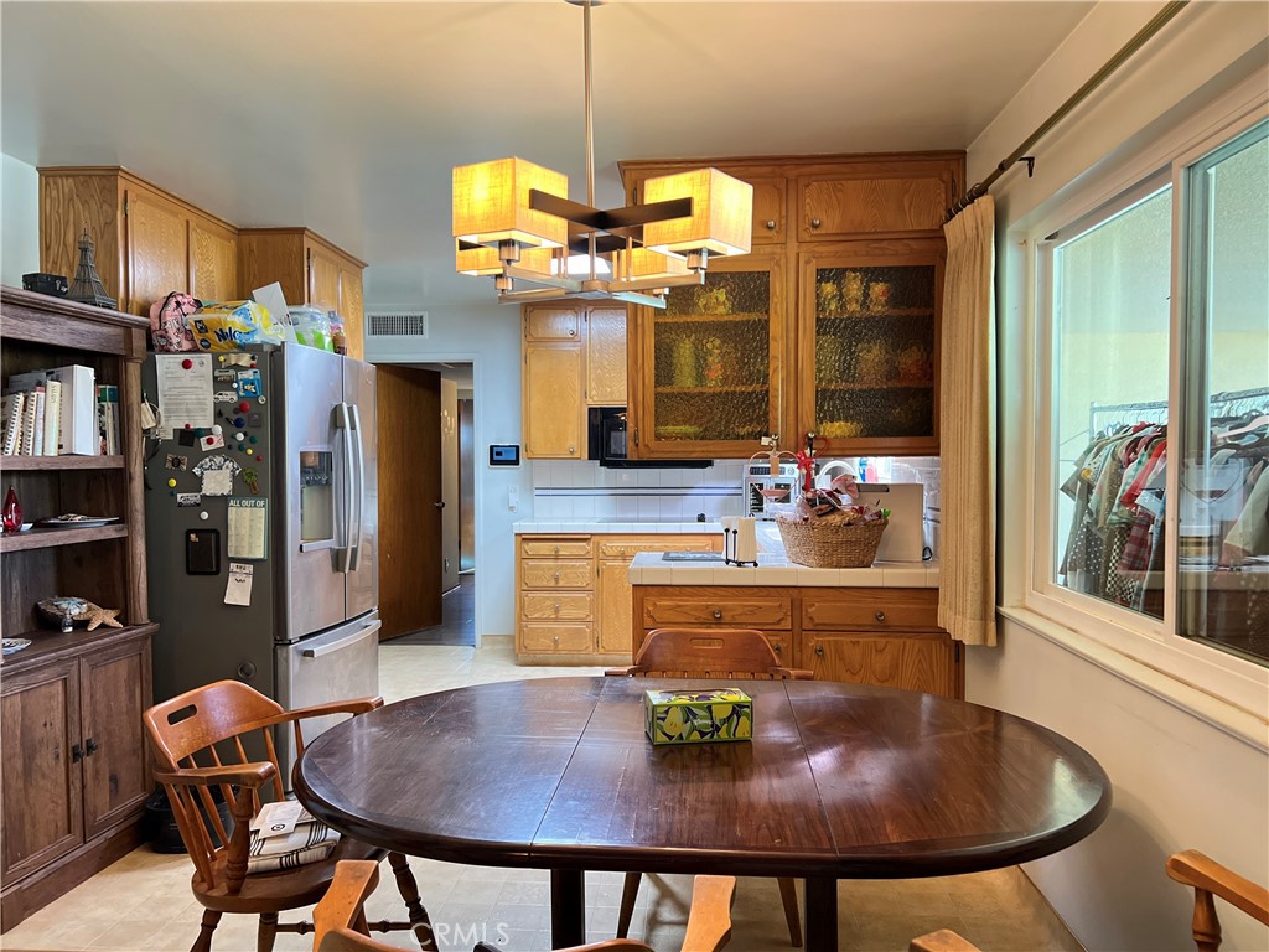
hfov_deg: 67.3
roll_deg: +0.2
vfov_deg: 53.1
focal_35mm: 26
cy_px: 476
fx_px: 953
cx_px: 634
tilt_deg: -1.6
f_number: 1.5
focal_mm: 5.7
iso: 320
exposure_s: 1/60
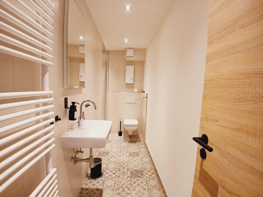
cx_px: 132
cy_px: 98
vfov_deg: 74.7
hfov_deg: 91.0
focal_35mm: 17
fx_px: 129
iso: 200
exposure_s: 1/33
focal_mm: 1.4
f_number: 2.2
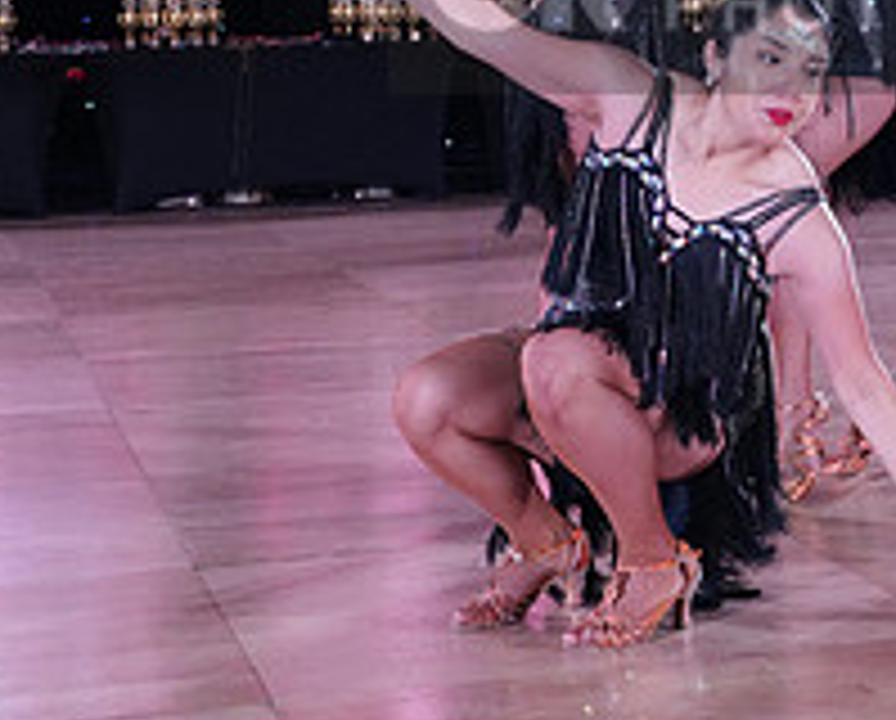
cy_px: -25
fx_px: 2684
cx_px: 878
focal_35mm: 101
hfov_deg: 18.5
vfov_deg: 15.0
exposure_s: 1/250
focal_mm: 37
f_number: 5
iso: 2500
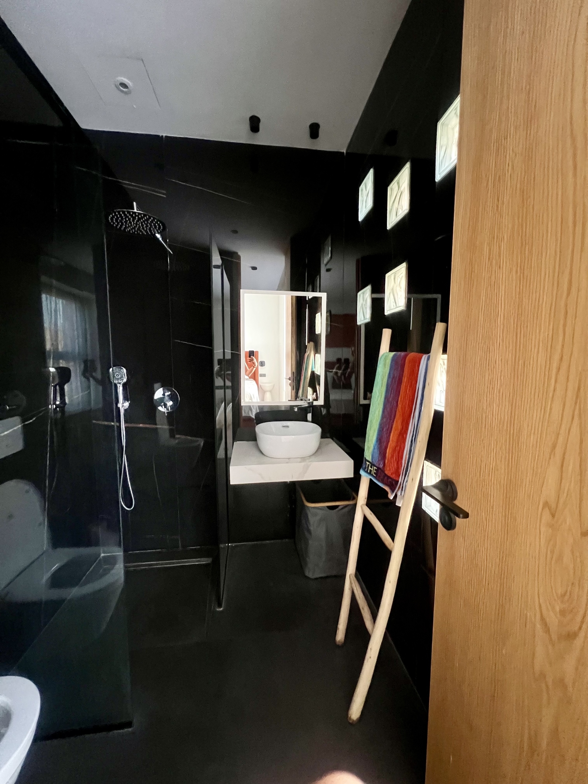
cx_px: 294
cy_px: 392
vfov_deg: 106.2
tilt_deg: -4.7
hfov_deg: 89.9
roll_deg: -0.2
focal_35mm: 13
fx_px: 294
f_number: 1.8
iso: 1000
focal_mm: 1.57
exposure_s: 1/50
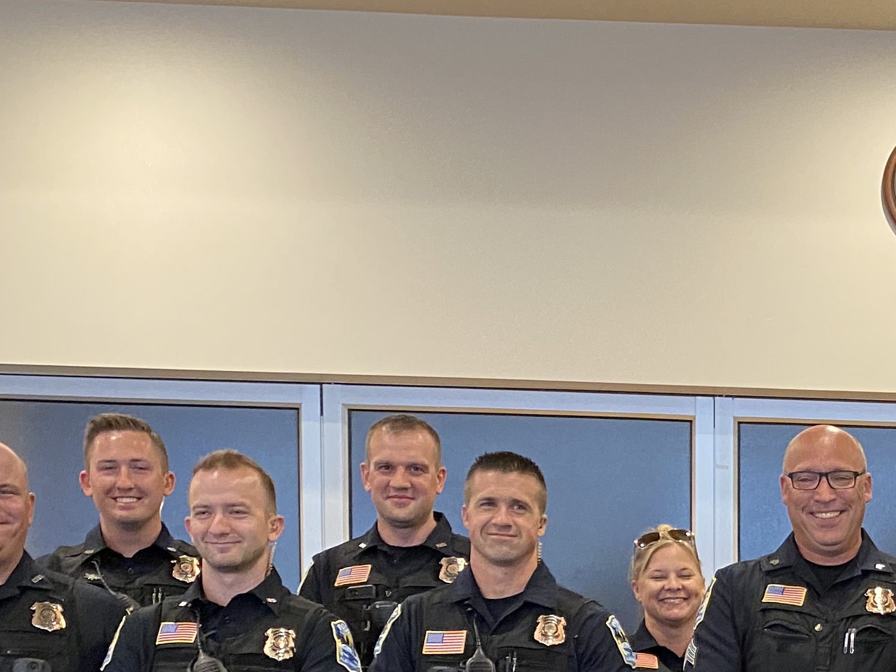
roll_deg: -1.5
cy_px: 805
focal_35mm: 70
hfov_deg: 25.4
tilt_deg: -5.3
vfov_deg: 19.7
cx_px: 1025
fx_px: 1812
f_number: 1.8
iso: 400
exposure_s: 1/60
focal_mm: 4.25
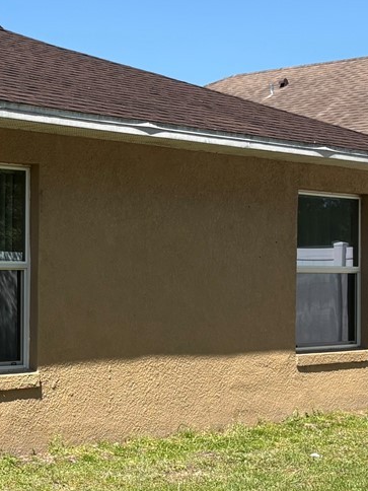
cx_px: -16
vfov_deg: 22.8
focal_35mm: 86
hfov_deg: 16.7
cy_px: 266
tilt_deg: +0.4
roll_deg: -0.2
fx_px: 1219
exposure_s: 1/2639
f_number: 1.6
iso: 50
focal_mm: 5.96
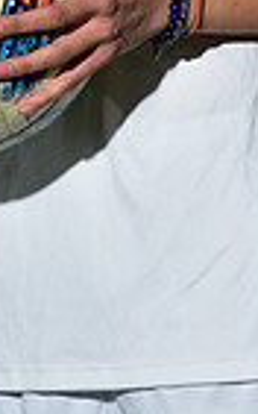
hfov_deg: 1.6
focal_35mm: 841
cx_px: 148
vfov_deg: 2.5
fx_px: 9471
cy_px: -153
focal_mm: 200
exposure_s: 1/200
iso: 250
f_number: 4.5
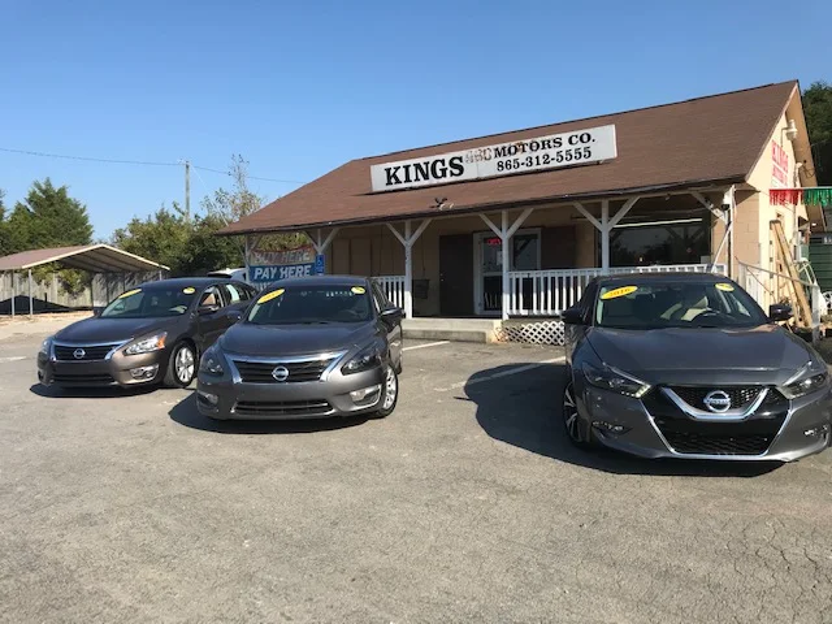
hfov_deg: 63.4
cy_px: 312
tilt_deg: +0.9
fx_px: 673
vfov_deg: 49.7
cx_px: 416
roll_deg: -0.3
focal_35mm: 28
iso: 20
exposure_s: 1/1880
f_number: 1.8
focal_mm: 3.99
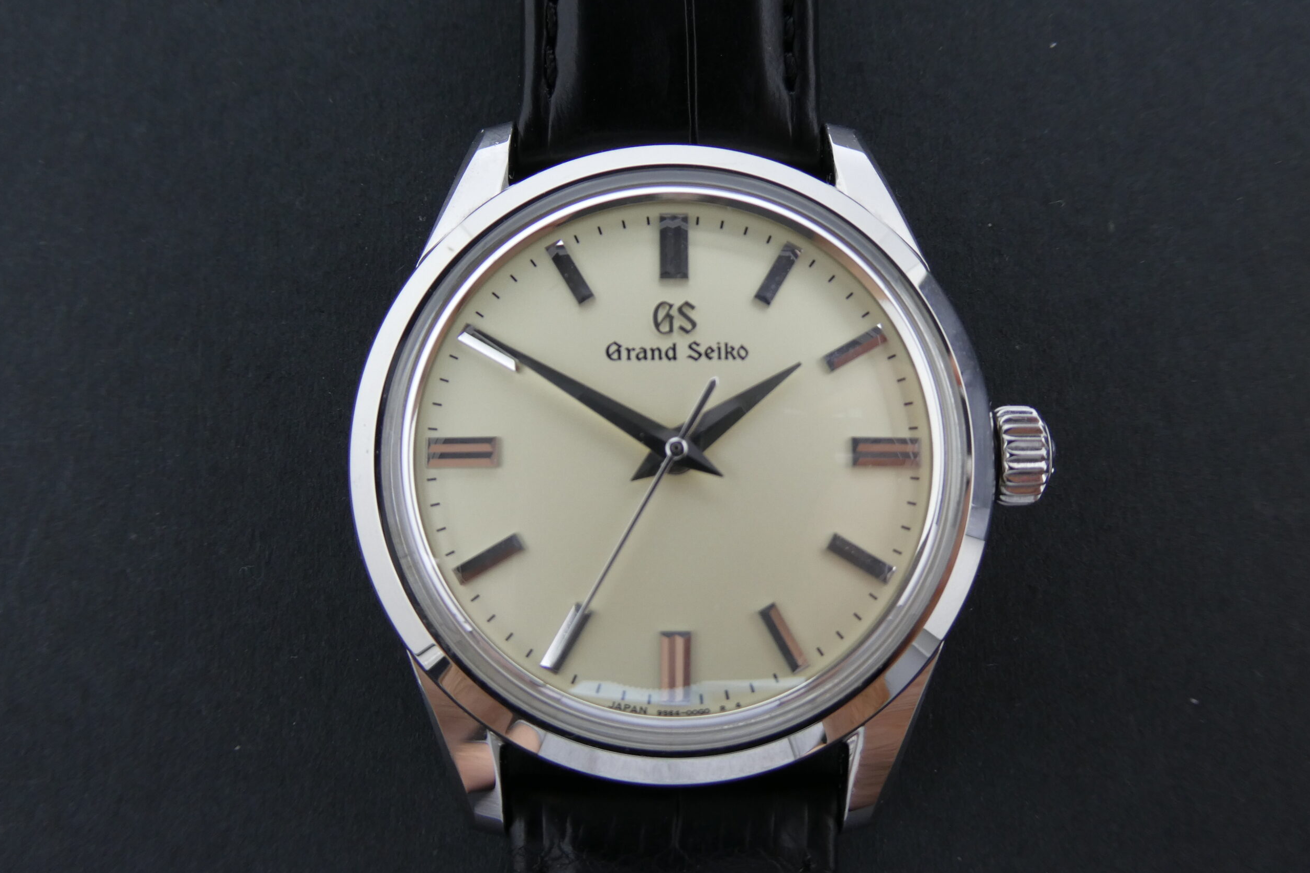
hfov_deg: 57.2
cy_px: 456
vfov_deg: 40.0
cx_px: 649
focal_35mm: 33
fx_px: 1201
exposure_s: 1/80
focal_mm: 5.4
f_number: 3.5
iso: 100
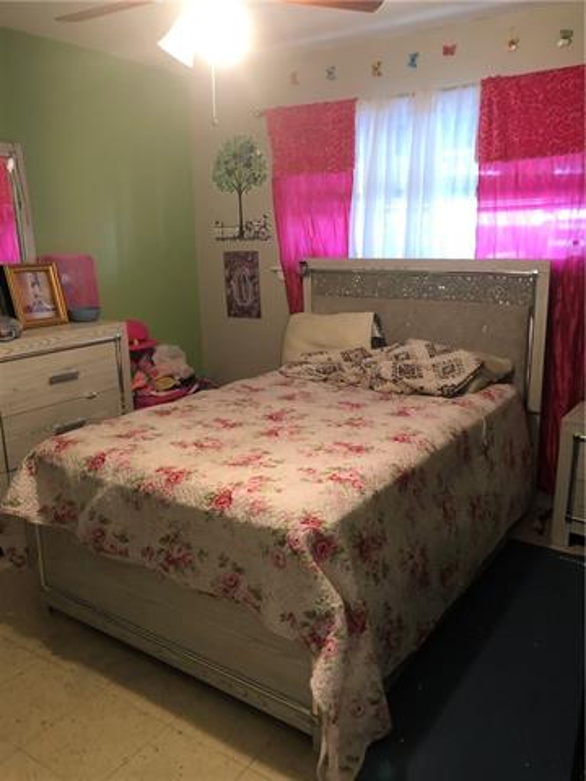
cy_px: 390
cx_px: 293
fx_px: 632
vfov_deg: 63.4
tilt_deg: -16.6
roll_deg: +0.8
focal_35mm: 28
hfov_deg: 49.7
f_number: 1.8
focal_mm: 3.99
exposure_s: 1/9
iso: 100
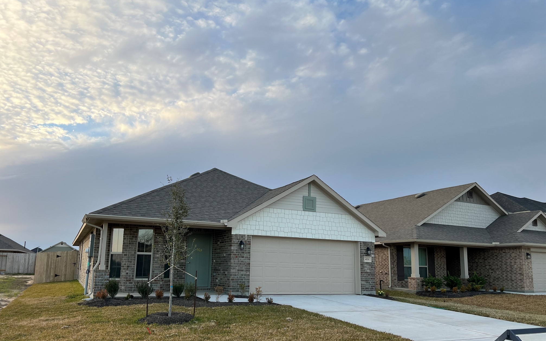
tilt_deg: +8.5
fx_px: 417
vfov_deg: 44.4
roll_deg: -1.6
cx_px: 269
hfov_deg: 66.5
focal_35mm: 28
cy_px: 201
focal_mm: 5.7
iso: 50
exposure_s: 1/791
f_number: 1.5
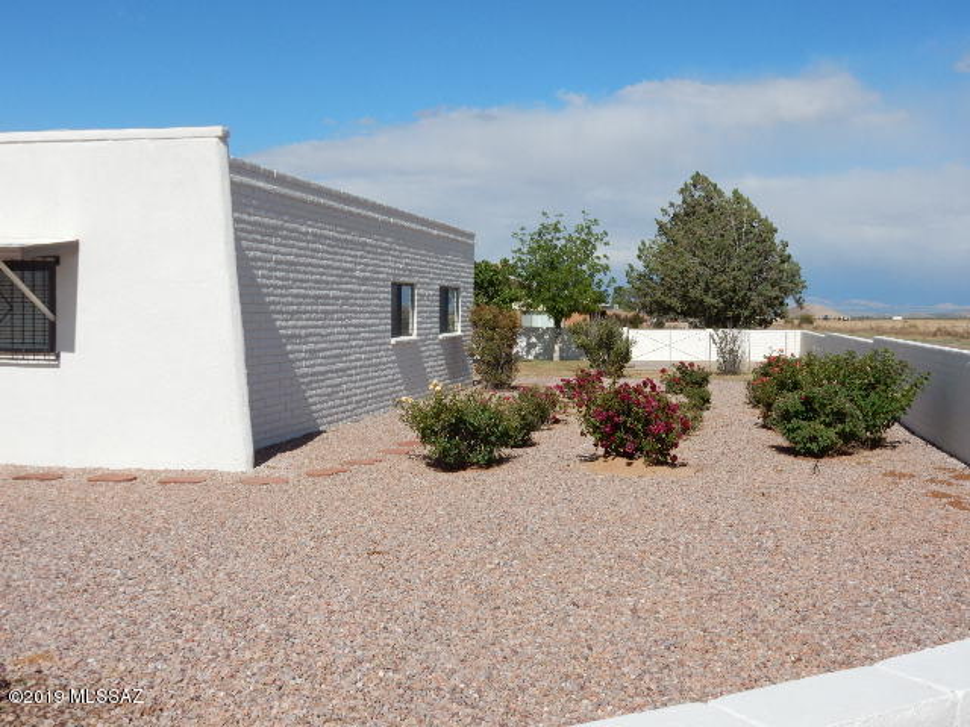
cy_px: 364
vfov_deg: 33.6
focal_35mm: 43
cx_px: 485
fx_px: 1205
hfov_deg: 43.9
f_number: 4.5
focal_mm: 7.6
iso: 125
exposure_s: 1/2000
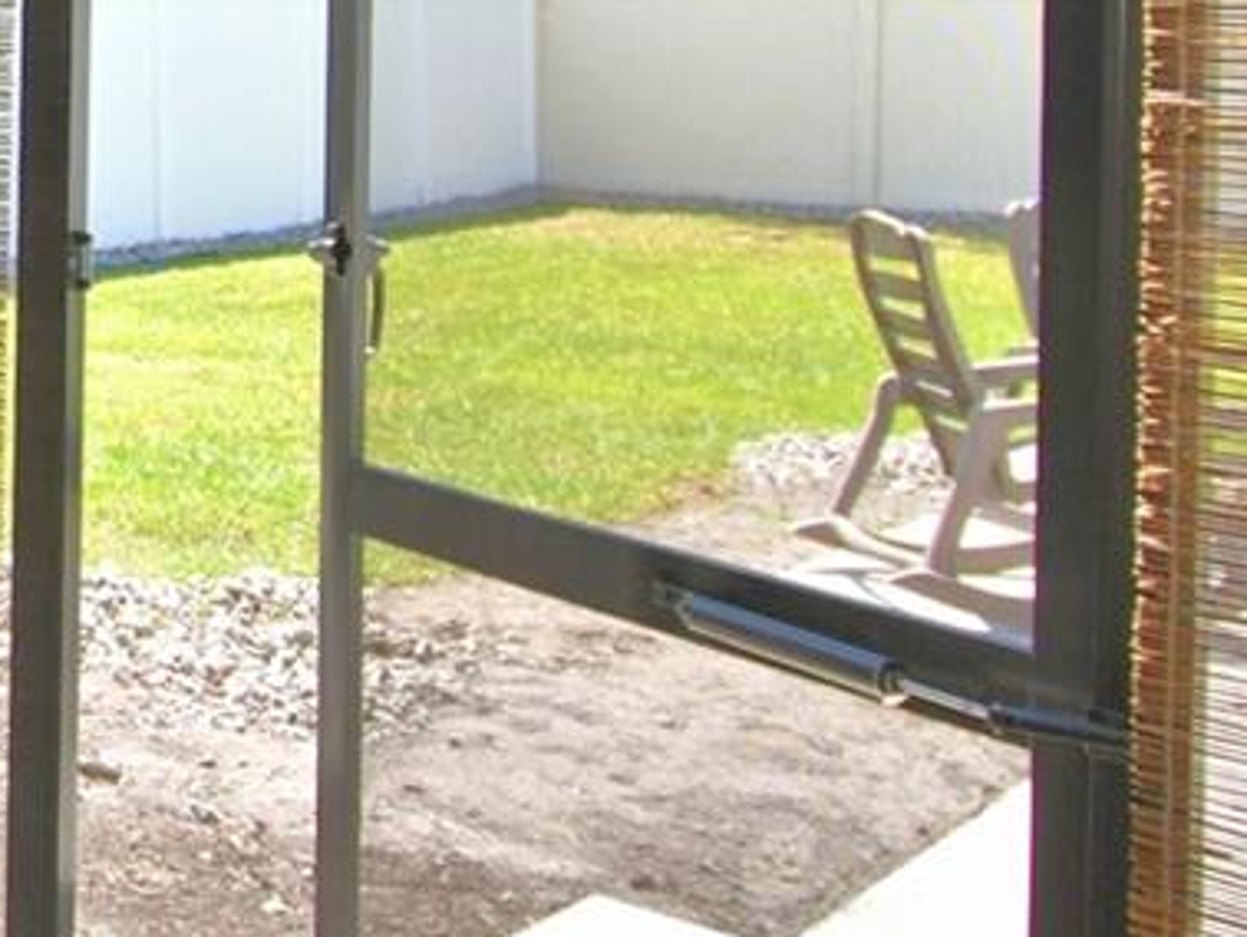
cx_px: -468
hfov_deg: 25.9
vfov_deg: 23.1
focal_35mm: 61
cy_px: 10
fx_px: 2199
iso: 100
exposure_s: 1/200
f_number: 4.5
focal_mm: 10
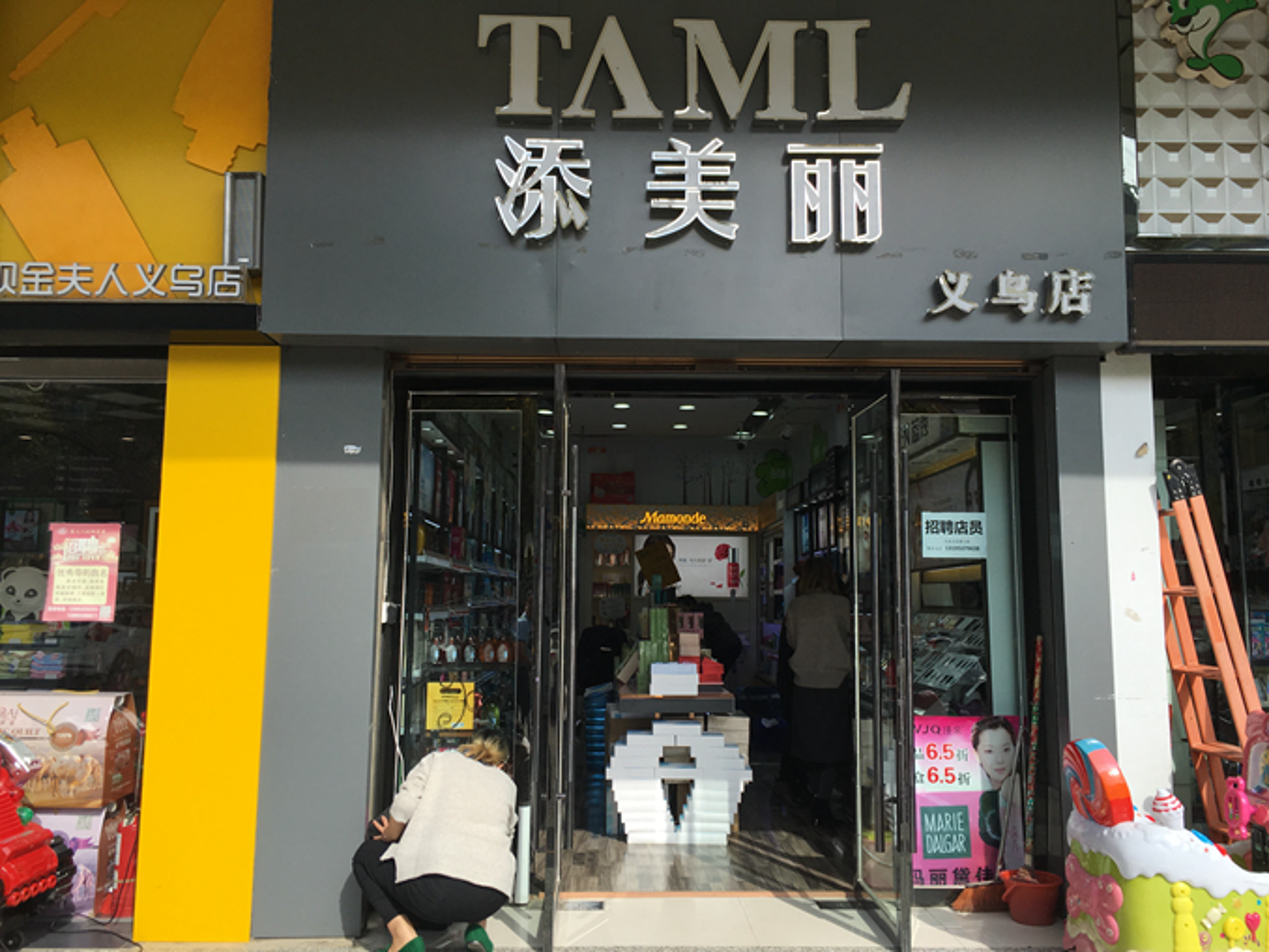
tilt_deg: +7.3
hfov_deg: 61.6
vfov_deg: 48.3
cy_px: 476
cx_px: 634
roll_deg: -1.3
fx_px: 1063
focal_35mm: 29
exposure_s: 1/1012
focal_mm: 4.15
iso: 25
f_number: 2.2
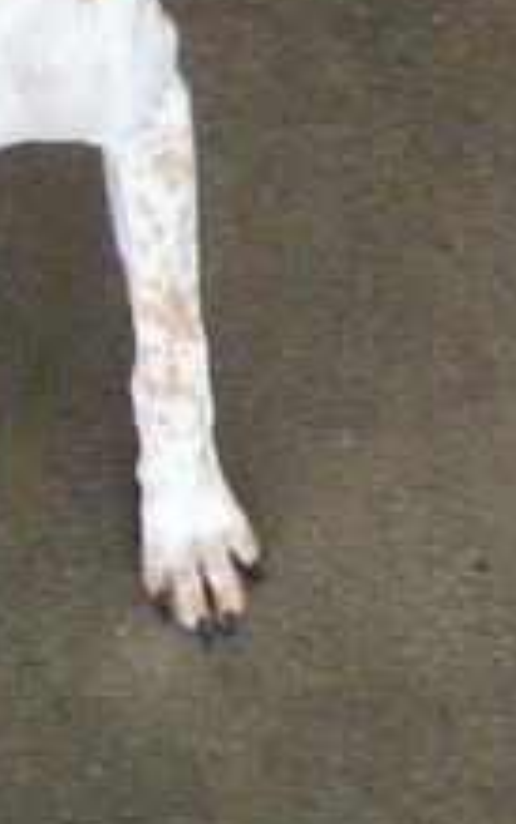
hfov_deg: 9.6
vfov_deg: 15.1
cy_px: -119
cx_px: 674
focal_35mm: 134
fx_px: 3013
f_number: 2.7
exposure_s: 1/64
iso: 200
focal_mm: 6
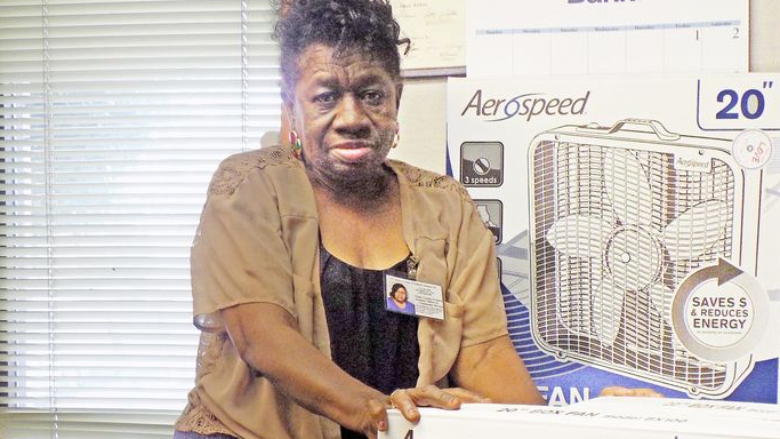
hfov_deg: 31.2
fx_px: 1386
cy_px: 385
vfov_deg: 17.7
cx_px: 506
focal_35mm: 67
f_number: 3.6
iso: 160
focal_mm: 7.3
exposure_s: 1/30
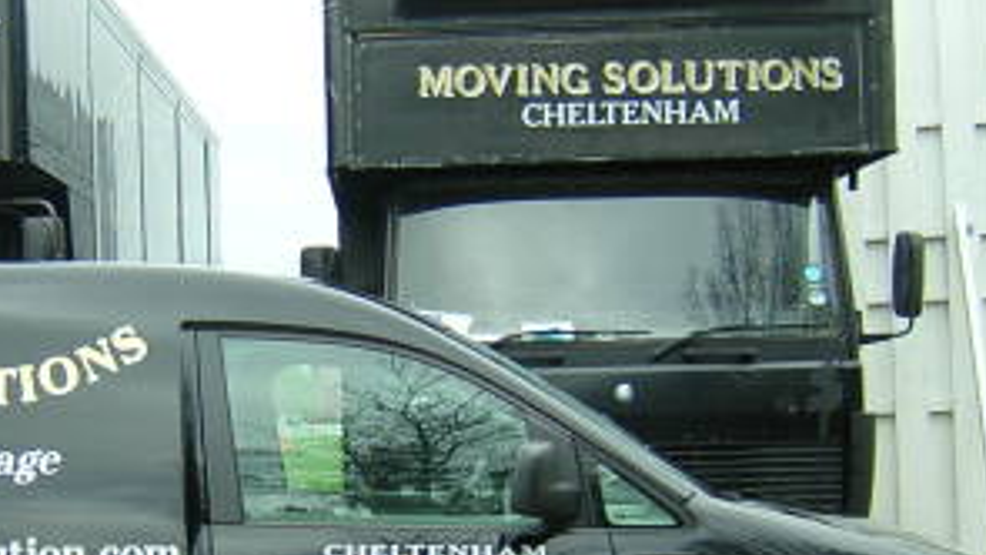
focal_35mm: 68
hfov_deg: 30.1
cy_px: 364
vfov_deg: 17.7
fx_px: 1778
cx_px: 174
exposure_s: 1/145
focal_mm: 4.7
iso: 100
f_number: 2.6
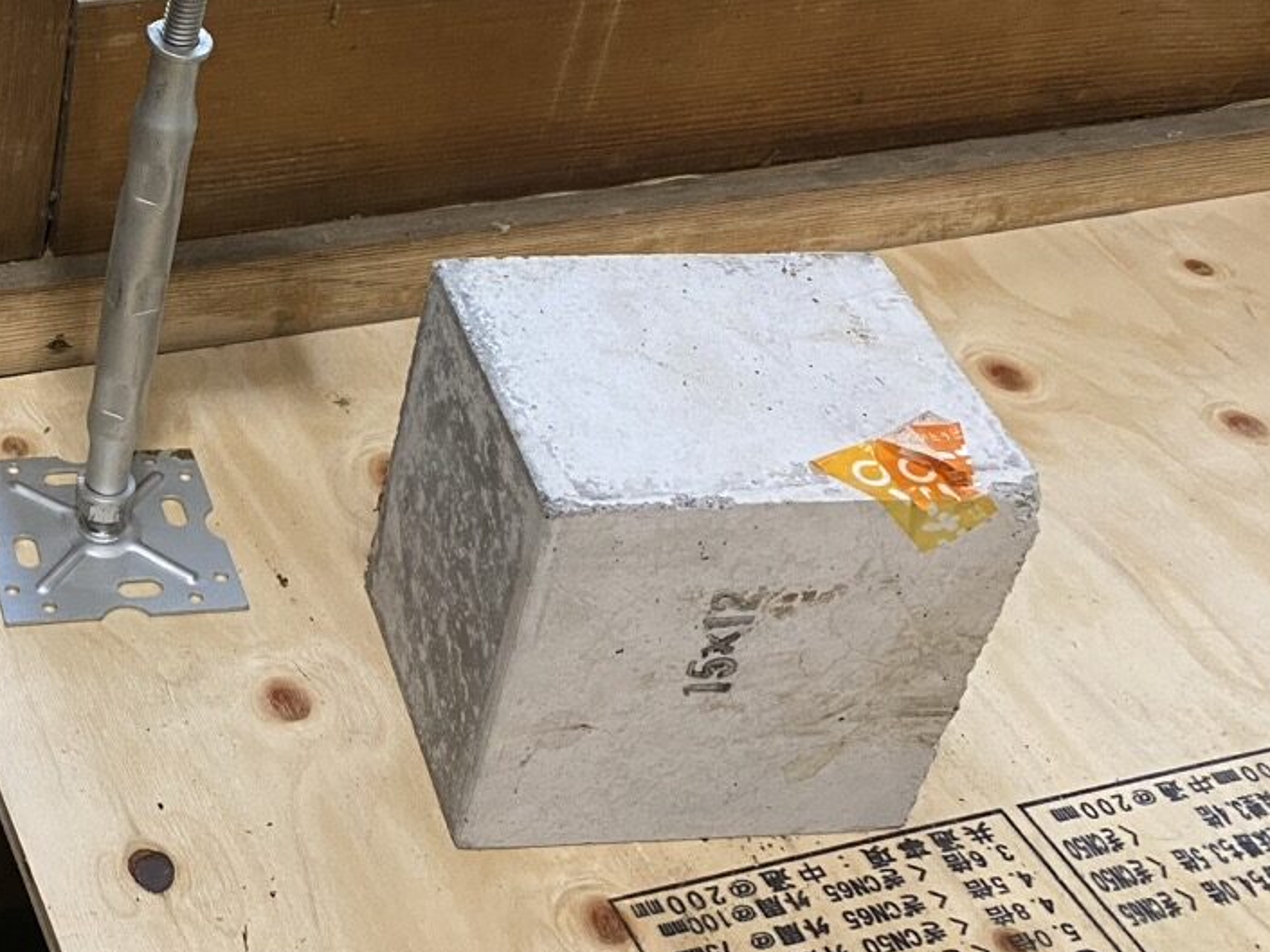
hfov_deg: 29.5
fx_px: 2165
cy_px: 216
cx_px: -124
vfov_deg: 24.5
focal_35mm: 59
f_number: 1.8
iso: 200
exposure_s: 1/50
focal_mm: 4.25
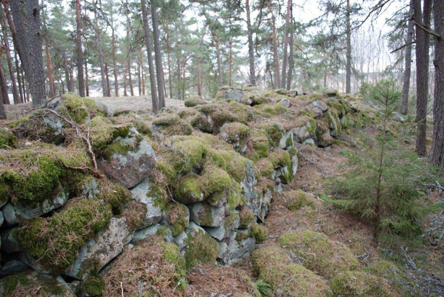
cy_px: 148
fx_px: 333
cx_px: 222
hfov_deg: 67.3
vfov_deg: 48.0
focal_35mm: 27
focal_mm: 18
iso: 100
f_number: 3.5
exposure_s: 1/50
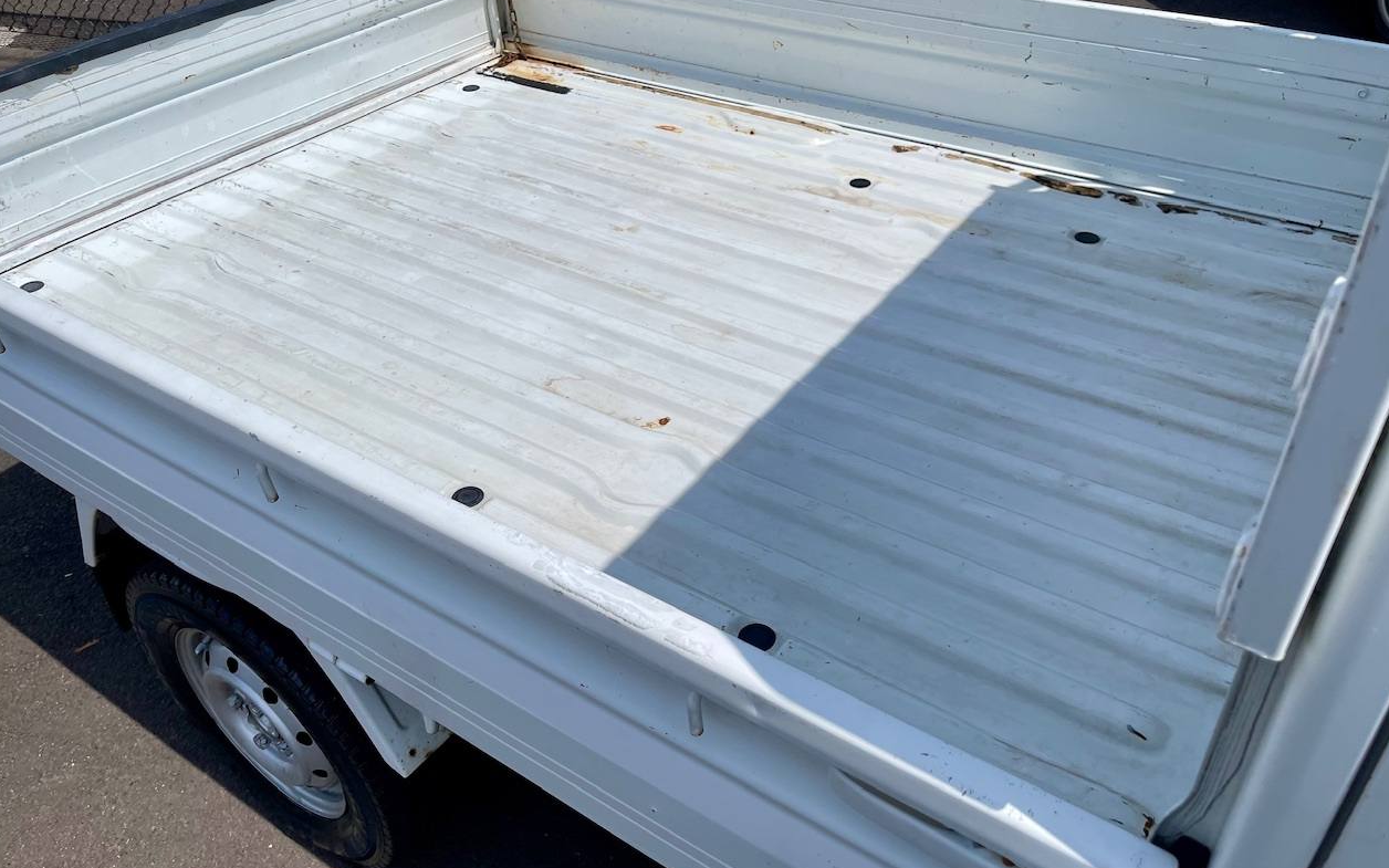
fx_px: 1022
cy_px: 425
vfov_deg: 46.0
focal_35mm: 27
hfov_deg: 68.4
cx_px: 702
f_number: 1.6
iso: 32
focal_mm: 5.1
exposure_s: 1/9174
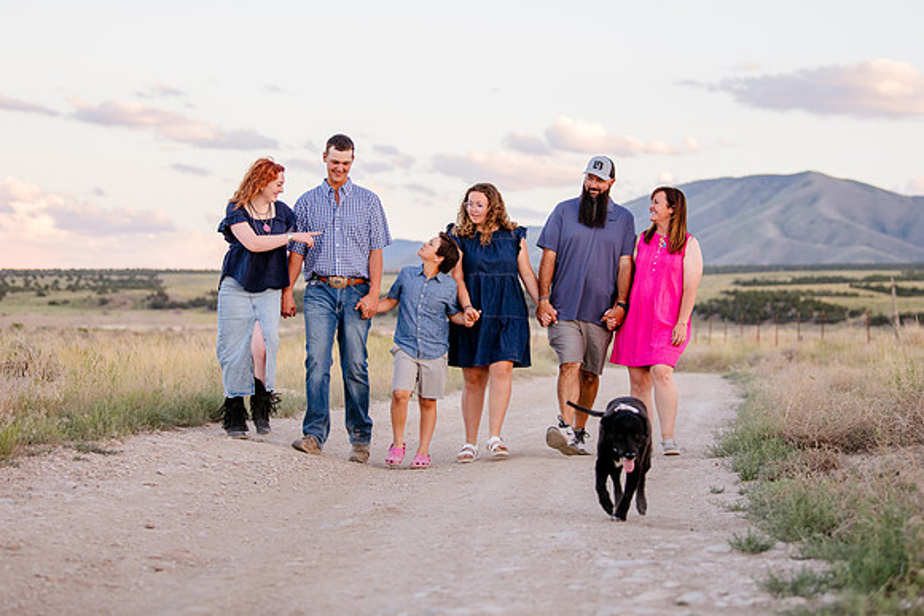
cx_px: 461
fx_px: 2876
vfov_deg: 12.2
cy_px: 212
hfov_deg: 18.3
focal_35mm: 112
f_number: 2.8
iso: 250
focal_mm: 80
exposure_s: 1/200
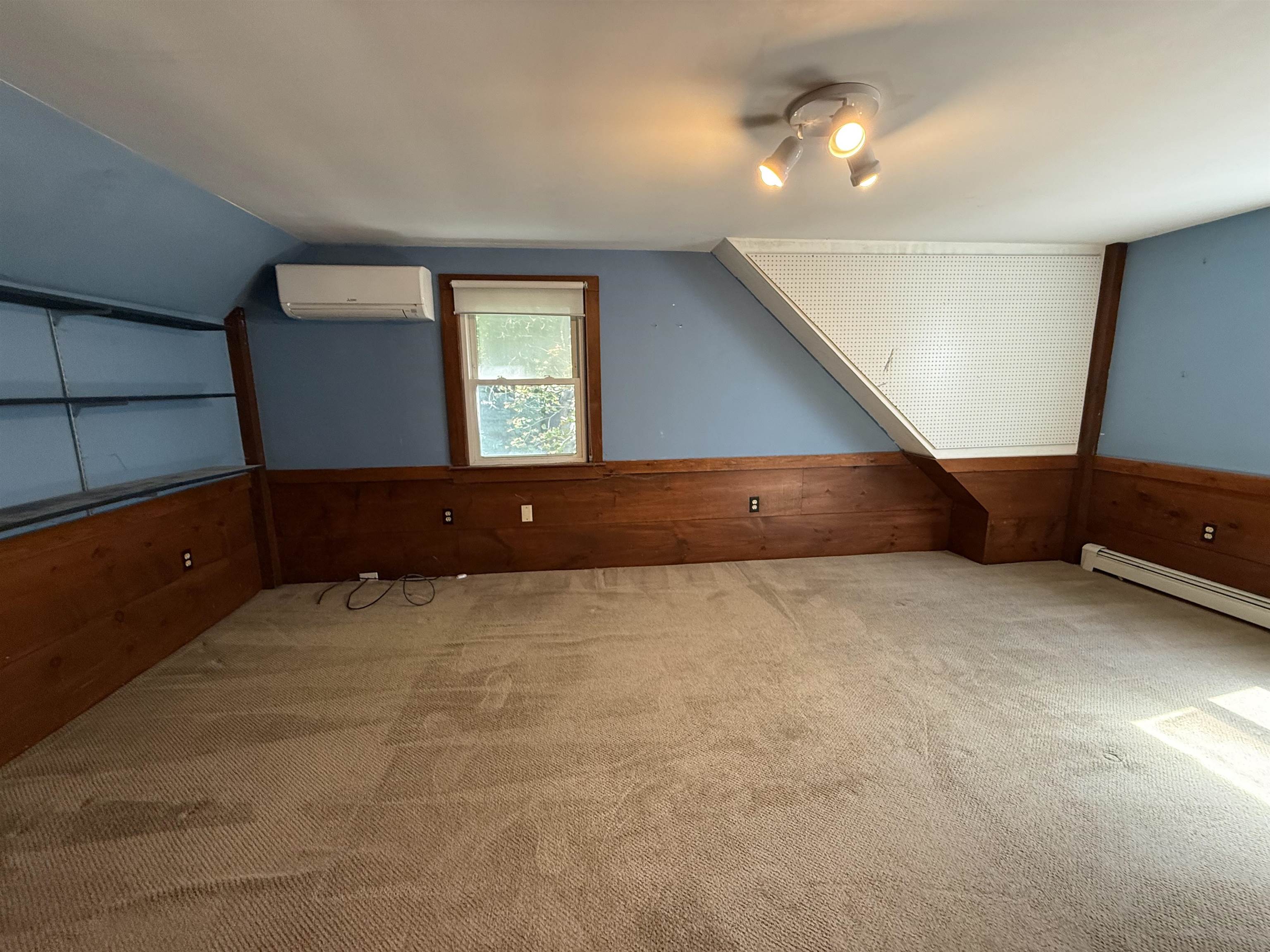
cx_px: 635
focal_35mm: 14
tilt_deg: -9.4
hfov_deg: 102.1
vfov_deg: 85.7
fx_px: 514
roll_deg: +0.1
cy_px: 476
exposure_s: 1/60
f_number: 2.2
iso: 320
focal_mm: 2.22
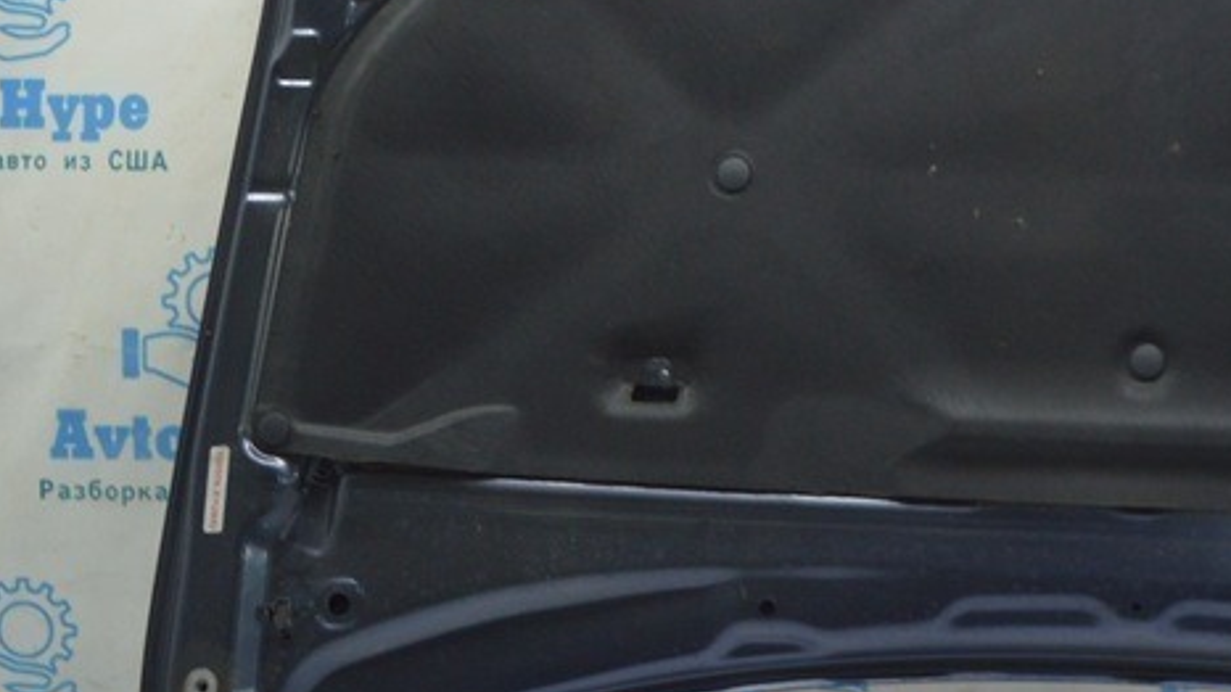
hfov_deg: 29.6
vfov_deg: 17.3
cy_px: 147
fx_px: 2252
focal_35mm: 69
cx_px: 1054
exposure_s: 1/40
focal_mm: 20
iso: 400
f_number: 3.5
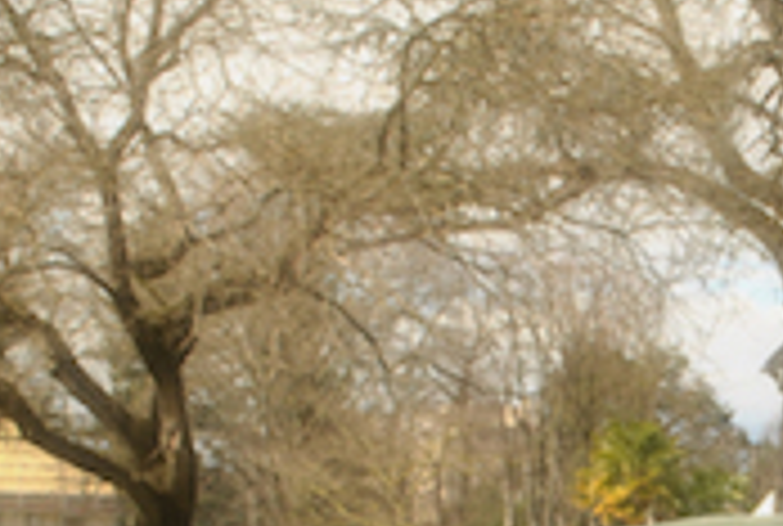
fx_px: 3485
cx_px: 860
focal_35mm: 160
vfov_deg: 8.4
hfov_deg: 12.6
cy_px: 805
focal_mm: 29
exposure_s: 1/160
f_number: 10
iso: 200
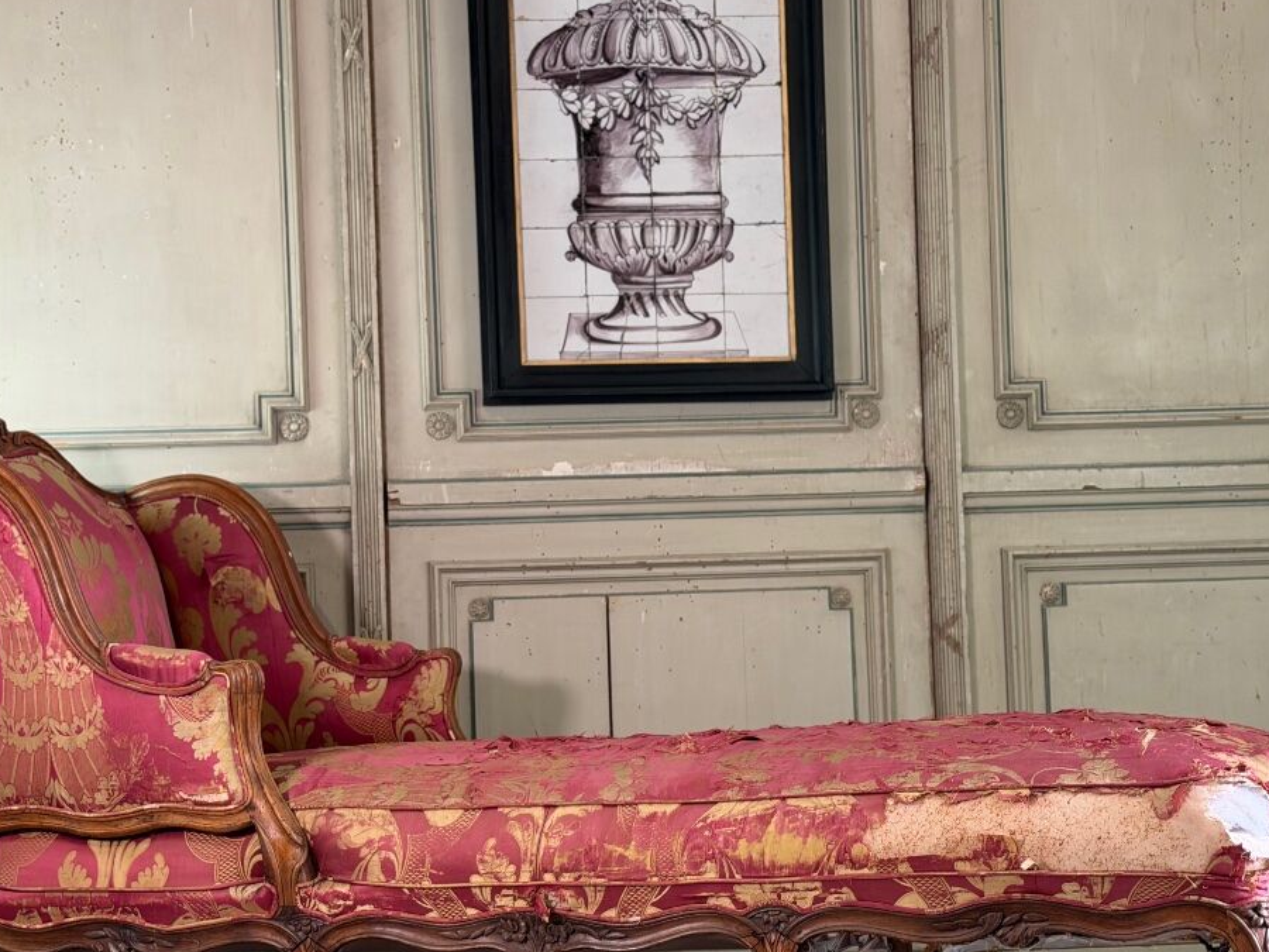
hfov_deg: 30.3
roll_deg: +2.4
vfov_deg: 22.9
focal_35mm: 64
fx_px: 2346
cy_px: 571
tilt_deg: +3.1
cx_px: 633
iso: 100
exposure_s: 1/50
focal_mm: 6.76
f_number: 1.78
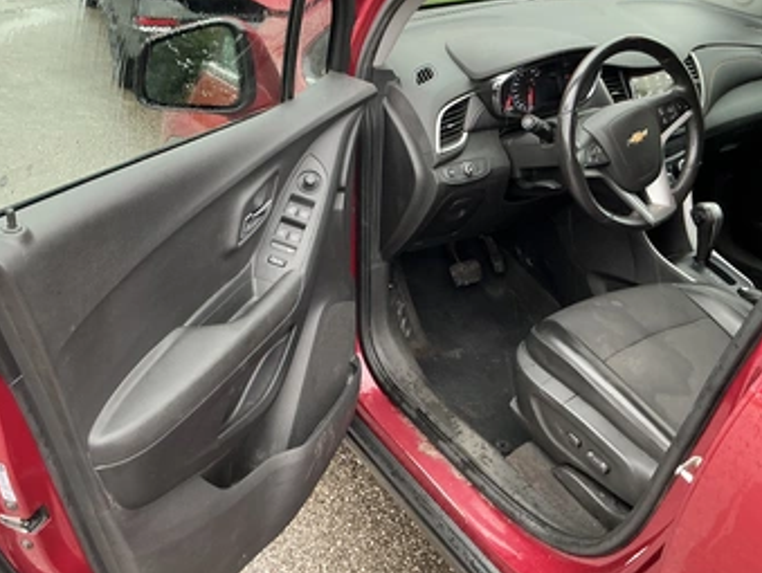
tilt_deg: -27.7
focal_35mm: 33
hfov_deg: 55.2
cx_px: 337
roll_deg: -0.3
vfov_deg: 43.0
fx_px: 727
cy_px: 254
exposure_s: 1/60
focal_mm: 3
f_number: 1.8
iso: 100
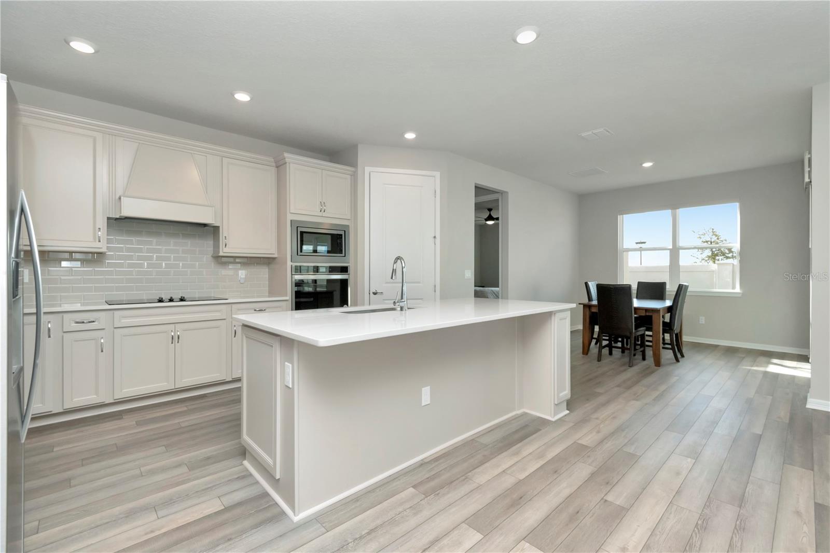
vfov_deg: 77.3
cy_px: 276
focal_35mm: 15
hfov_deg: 100.4
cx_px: 415
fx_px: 346
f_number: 8
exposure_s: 1/200
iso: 800
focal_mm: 10
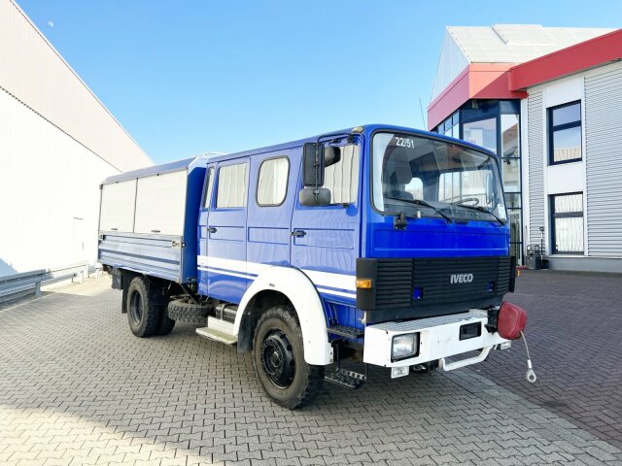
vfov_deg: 53.1
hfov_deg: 67.3
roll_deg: +0.1
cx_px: 311
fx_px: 467
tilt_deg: +0.9
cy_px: 233
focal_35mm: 26
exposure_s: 1/2353
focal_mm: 5.7
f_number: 1.5
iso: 50
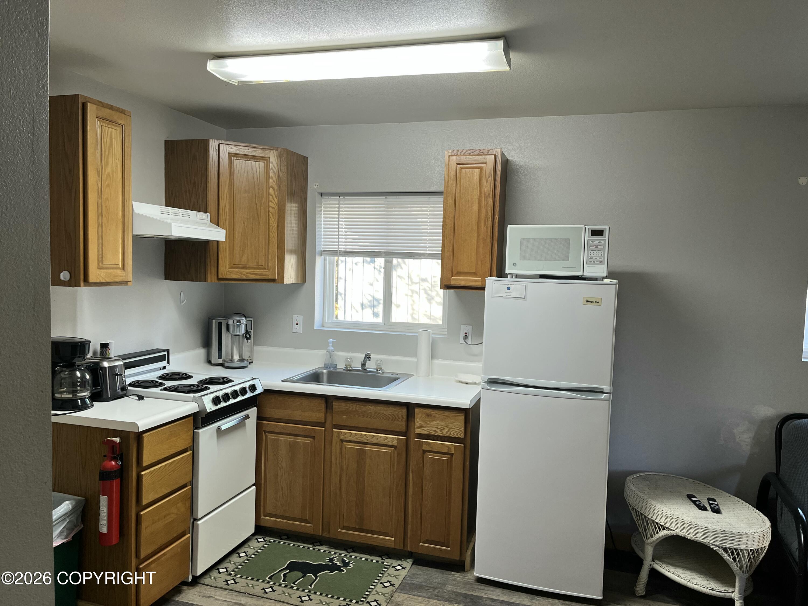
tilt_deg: -4.0
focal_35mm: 26
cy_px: 303
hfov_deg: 67.3
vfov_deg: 53.1
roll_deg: -1.2
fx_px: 607
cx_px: 404
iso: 125
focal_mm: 5.1
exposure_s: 1/120
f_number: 1.6
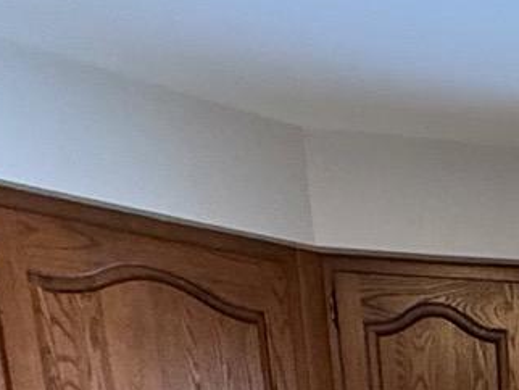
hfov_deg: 17.7
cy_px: 938
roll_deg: -2.0
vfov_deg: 12.8
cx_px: 932
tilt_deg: -17.0
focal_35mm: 89
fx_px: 1335
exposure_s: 1/60
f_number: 2.2
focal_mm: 2.22
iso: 320
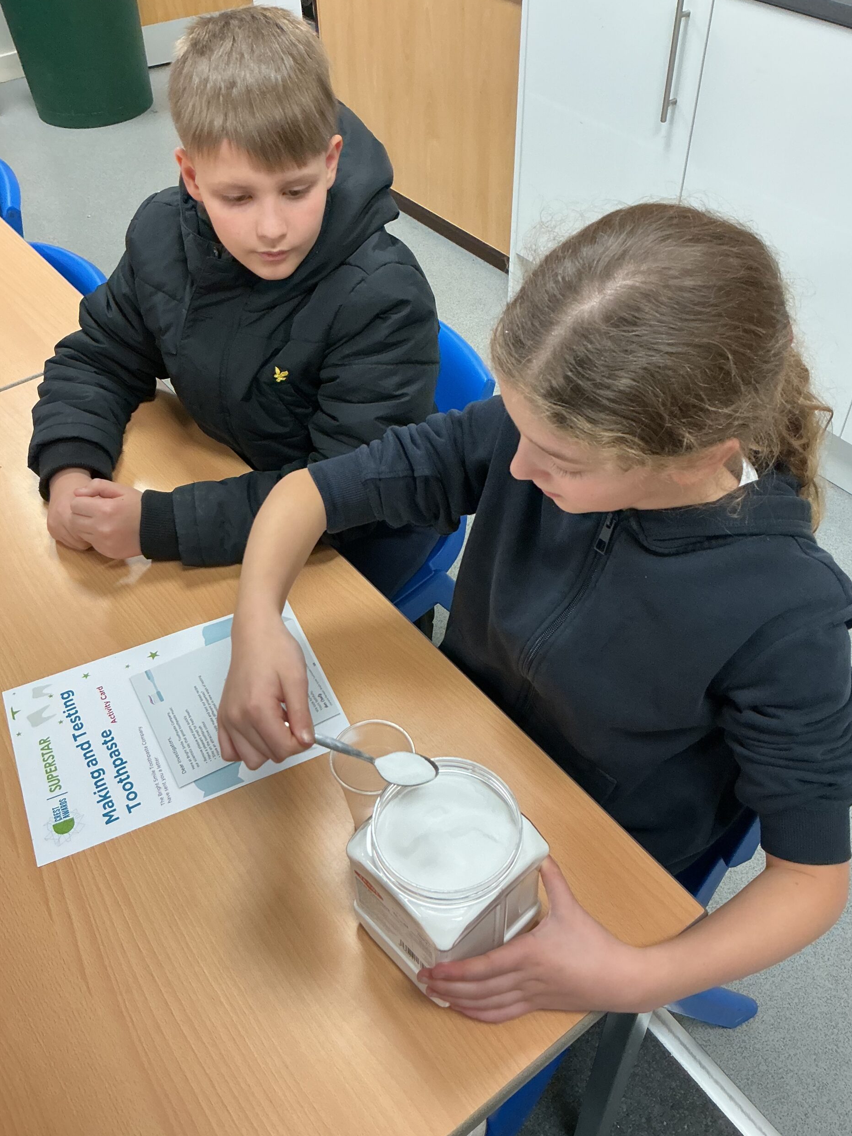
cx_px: 418
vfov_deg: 60.0
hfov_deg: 46.8
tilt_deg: -45.8
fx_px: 985
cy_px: 567
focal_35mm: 30
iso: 125
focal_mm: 3
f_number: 1.8
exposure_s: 1/60
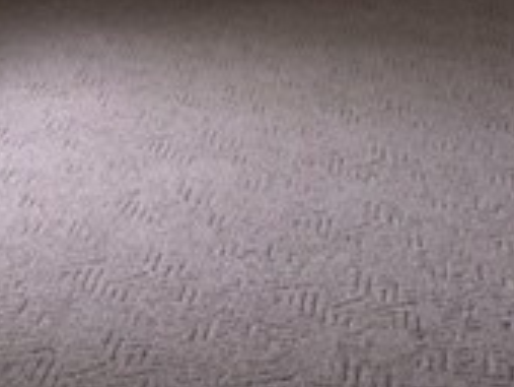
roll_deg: -0.8
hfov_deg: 17.6
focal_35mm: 110
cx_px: 70
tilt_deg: -3.0
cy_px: -259
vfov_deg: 12.5
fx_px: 1635
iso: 32
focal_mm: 4.15
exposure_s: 1/30
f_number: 2.2
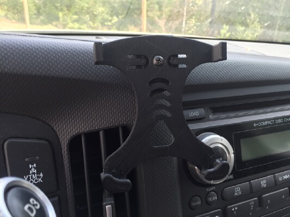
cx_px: 145
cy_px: 108
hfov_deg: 61.6
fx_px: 243
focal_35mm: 29
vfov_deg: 48.2
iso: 50
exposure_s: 1/120
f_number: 2.2
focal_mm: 4.15
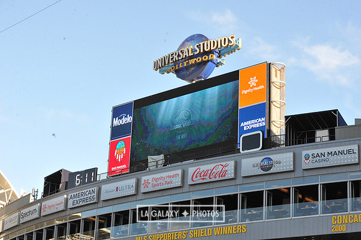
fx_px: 802
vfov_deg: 17.0
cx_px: 180
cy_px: 120
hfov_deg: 25.4
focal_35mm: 80
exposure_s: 1/640
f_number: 13
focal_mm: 80
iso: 1600
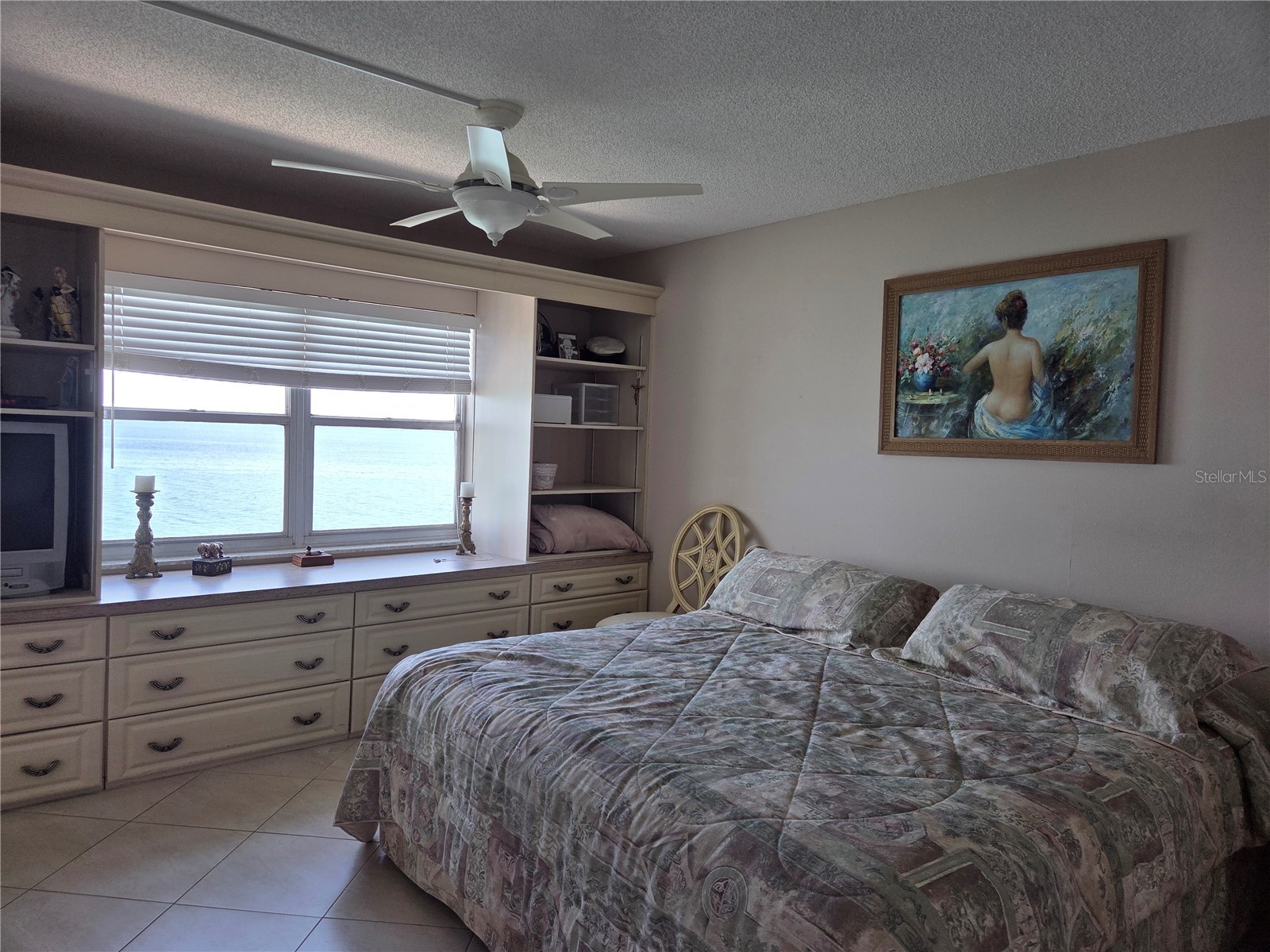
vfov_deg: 58.9
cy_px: 476
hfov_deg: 73.9
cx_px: 635
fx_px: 844
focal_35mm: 23
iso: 64
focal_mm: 5.4
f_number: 1.8
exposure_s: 1/180
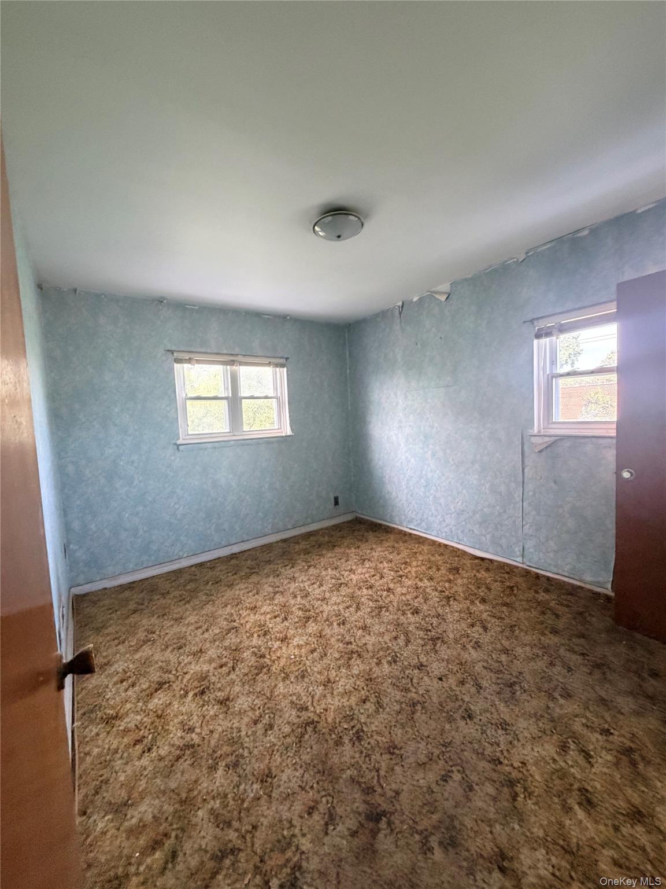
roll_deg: +0.9
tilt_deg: -4.5
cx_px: 333
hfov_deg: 85.7
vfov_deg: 102.1
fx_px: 359
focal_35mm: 14
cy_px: 444
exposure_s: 1/60
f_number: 2.2
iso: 400
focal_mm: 2.22
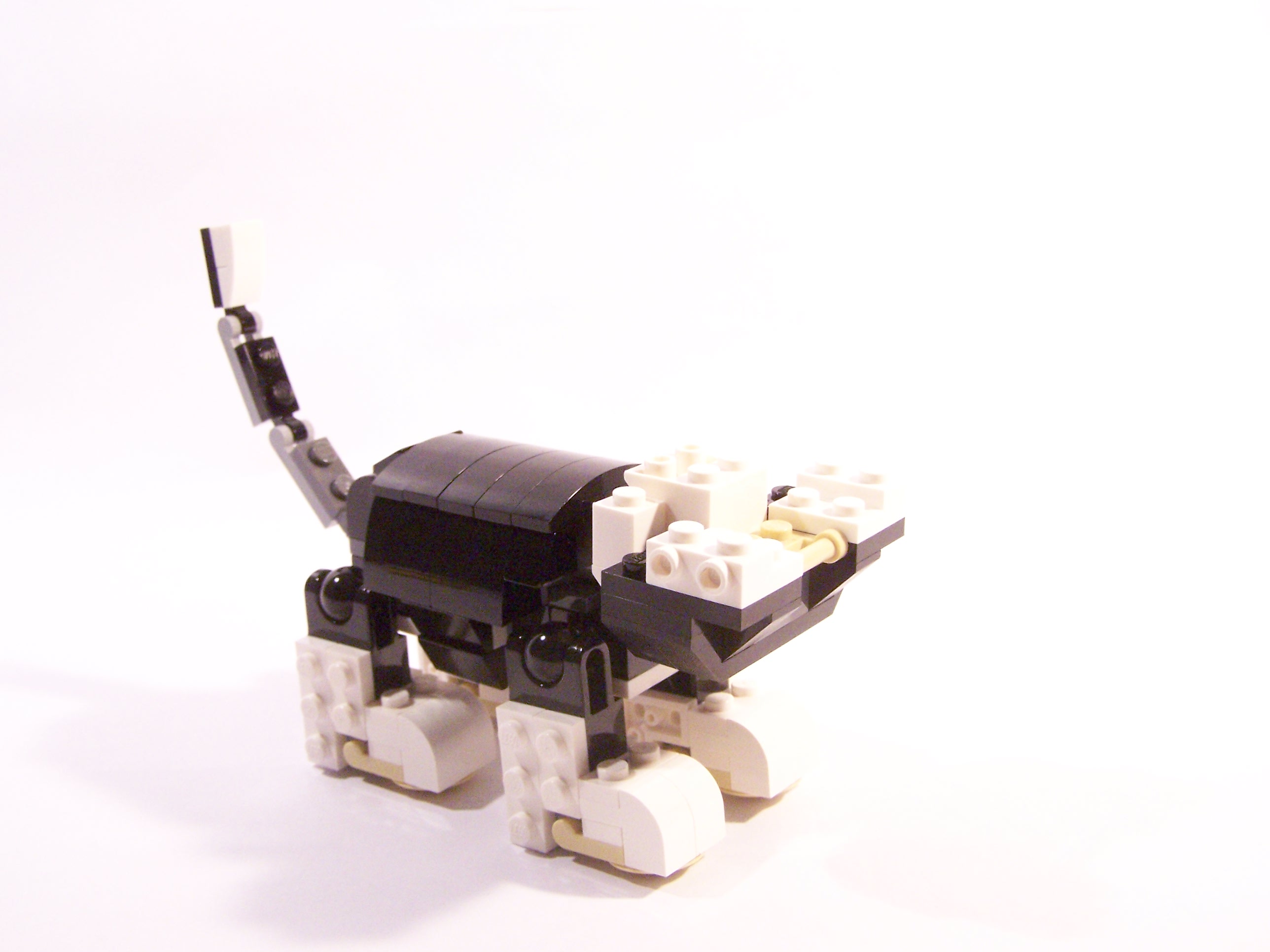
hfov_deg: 49.0
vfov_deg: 37.7
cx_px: 635
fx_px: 1394
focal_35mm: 38
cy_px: 476
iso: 400
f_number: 3.6
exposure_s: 1/30
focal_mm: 6.3
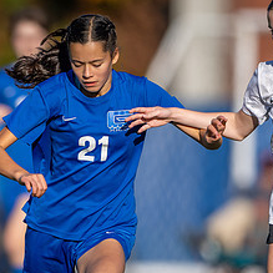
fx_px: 10618
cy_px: 186
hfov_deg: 1.5
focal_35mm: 1190
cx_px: 44
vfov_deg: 1.5
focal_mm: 400
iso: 100
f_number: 2.8
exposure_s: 1/2000
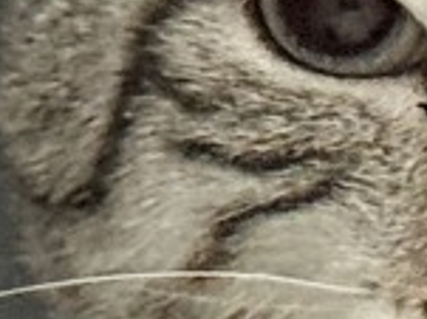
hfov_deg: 5.9
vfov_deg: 4.6
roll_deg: +0.4
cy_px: 141
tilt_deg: +1.1
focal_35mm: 326
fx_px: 4018
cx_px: 846
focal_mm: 6.76
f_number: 1.78
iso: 500
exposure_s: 1/40
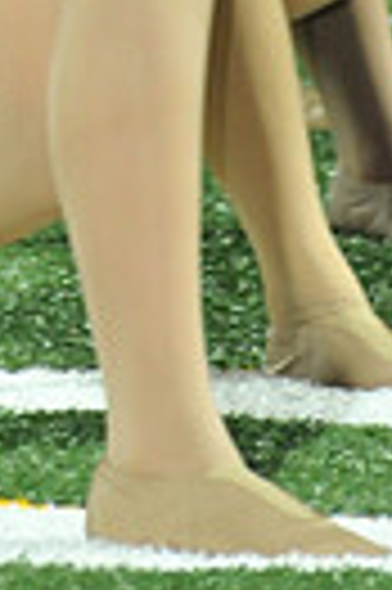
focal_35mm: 884
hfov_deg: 1.6
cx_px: 18
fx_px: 14476
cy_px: -698
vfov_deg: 2.3
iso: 4000
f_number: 5.6
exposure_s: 1/250
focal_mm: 200
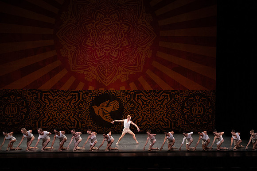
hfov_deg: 20.4
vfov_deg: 13.7
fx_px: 714
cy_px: 86
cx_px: 128
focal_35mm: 100
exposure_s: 1/400
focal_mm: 100
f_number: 10
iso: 5000
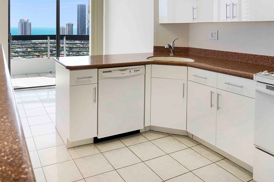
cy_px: 24
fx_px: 213
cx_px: 99
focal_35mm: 28
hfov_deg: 64.3
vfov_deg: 43.1
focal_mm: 16
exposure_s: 1/400
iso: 400
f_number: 8
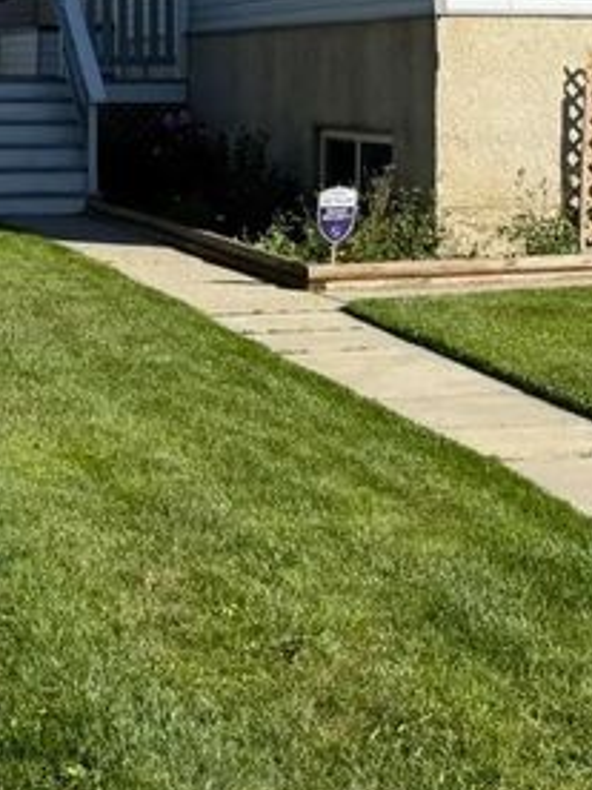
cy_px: 6
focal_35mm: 89
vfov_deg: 21.3
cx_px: 226
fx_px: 2029
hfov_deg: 16.6
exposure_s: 1/3759
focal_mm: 6.76
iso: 80
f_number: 1.78
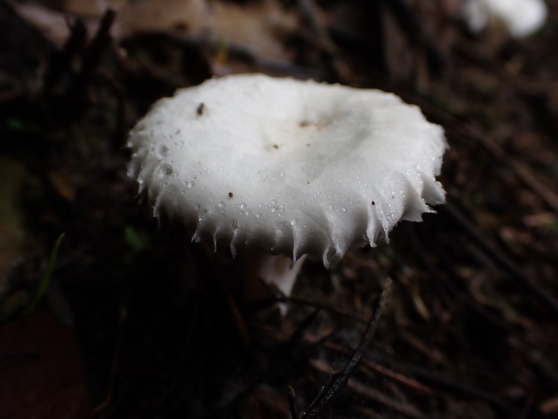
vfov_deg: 37.7
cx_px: 279
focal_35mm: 38
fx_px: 613
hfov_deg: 49.0
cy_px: 210
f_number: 3.5
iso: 125
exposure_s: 1/160
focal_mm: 6.83
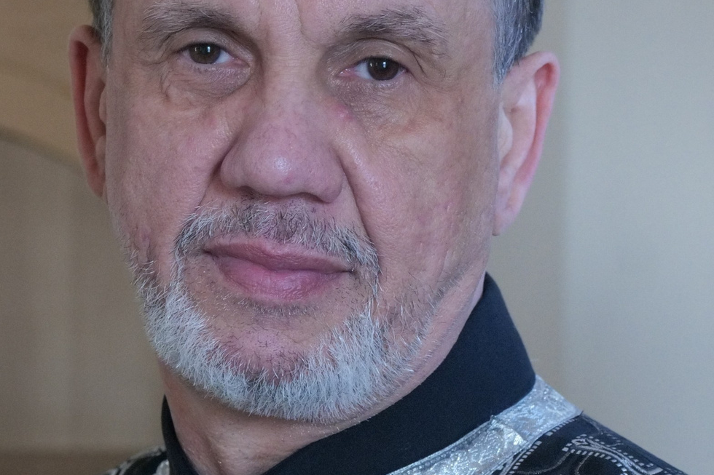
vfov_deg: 6.2
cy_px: 241
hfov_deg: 9.2
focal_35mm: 222
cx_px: 765
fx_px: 4402
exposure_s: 1/125
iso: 6400
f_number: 6.3
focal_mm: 85
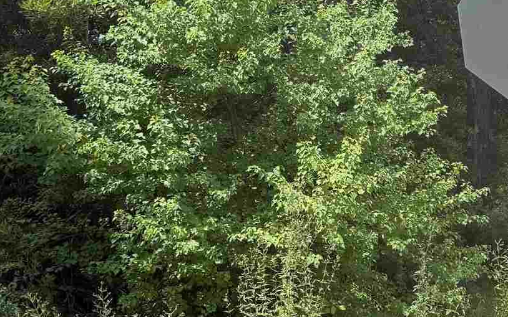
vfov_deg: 20.2
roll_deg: +1.6
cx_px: 377
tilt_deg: -3.1
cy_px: 234
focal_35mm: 64
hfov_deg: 31.5
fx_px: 886
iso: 80
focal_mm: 6.76
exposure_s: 1/1314
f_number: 1.78
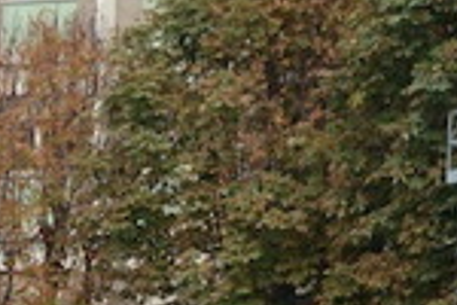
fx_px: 5242
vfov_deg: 3.3
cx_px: 0
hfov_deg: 5.0
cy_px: 711
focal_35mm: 413
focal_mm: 78
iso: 1600
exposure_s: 1/1000
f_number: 7.1
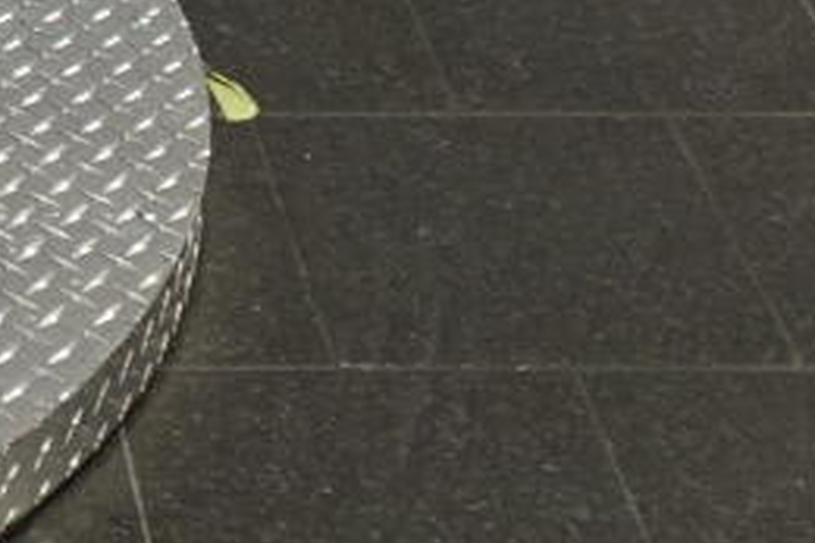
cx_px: -542
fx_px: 3484
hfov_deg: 12.4
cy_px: -479
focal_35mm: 154
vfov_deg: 8.5
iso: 640
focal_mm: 7.6
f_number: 2
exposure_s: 1/80
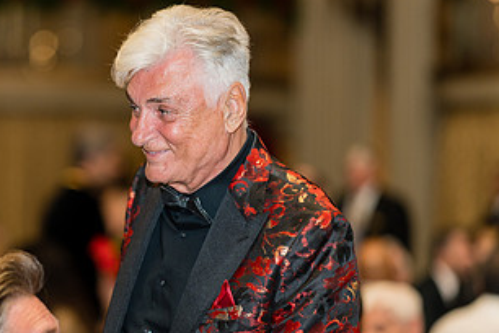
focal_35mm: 161
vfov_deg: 8.5
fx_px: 2231
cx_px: 124
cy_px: 205
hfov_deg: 12.7
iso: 400
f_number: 1.4
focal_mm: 85
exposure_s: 1/250
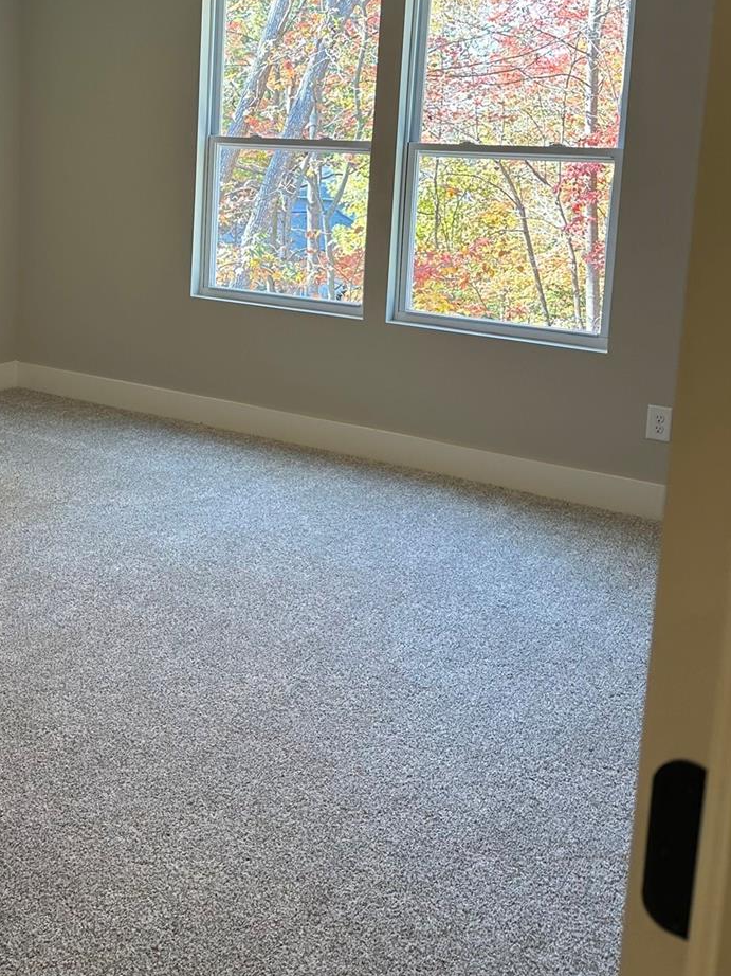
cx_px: 182
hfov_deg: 35.2
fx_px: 1127
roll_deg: -2.7
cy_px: 285
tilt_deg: -6.8
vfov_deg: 45.7
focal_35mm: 40
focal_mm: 6.86
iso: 100
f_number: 1.78
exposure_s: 1/120
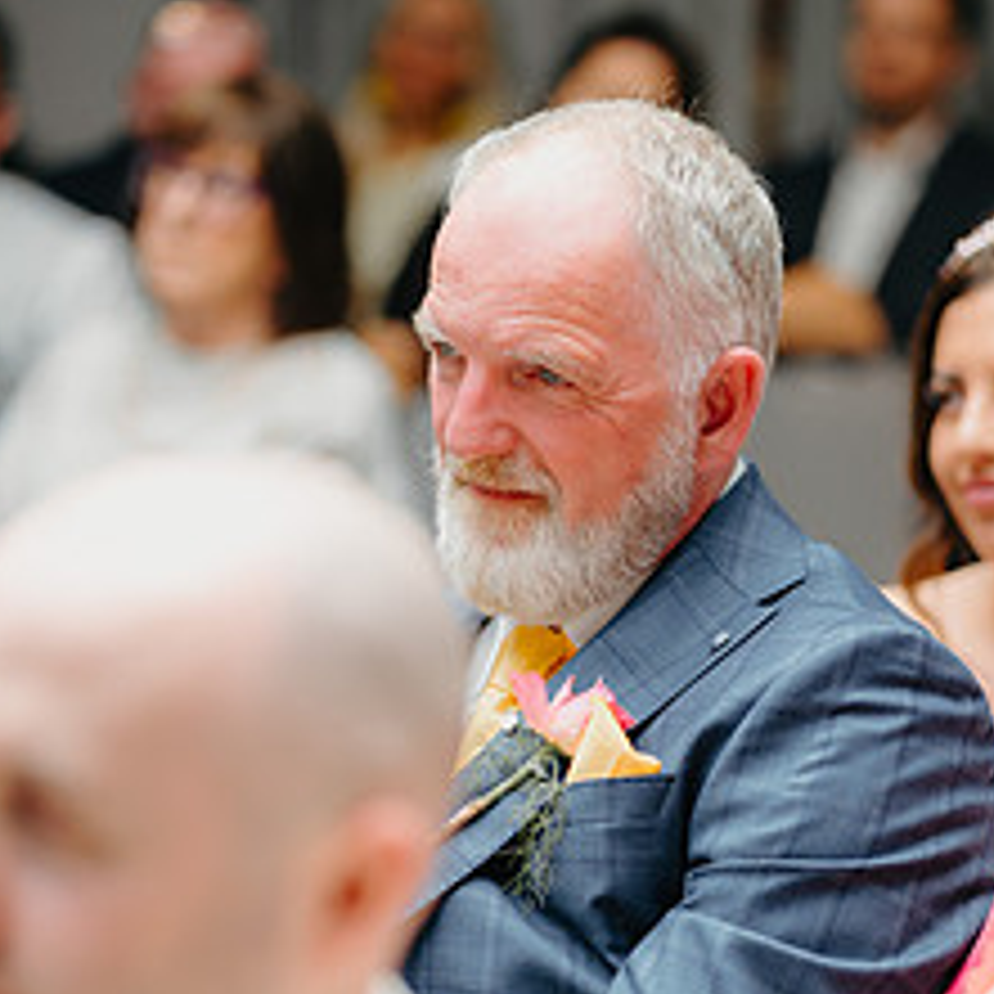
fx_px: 4776
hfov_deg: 11.9
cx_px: 576
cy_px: 720
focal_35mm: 147
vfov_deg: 11.9
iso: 100
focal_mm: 85
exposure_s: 1/250
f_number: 2
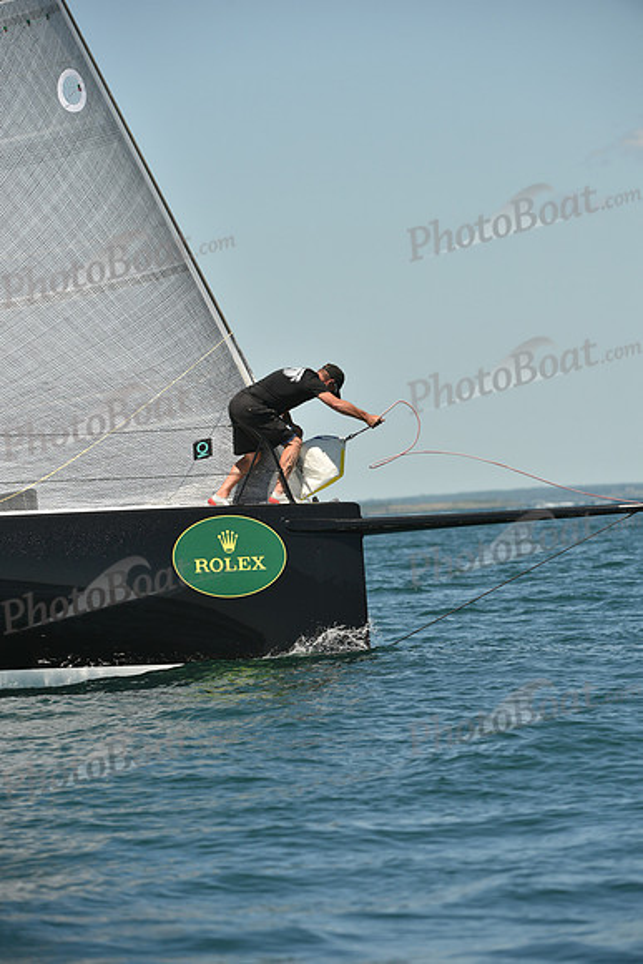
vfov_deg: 8.2
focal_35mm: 250
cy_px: 482
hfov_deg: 5.5
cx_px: 322
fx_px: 6693
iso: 250
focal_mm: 250
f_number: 6.3
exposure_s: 1/1250
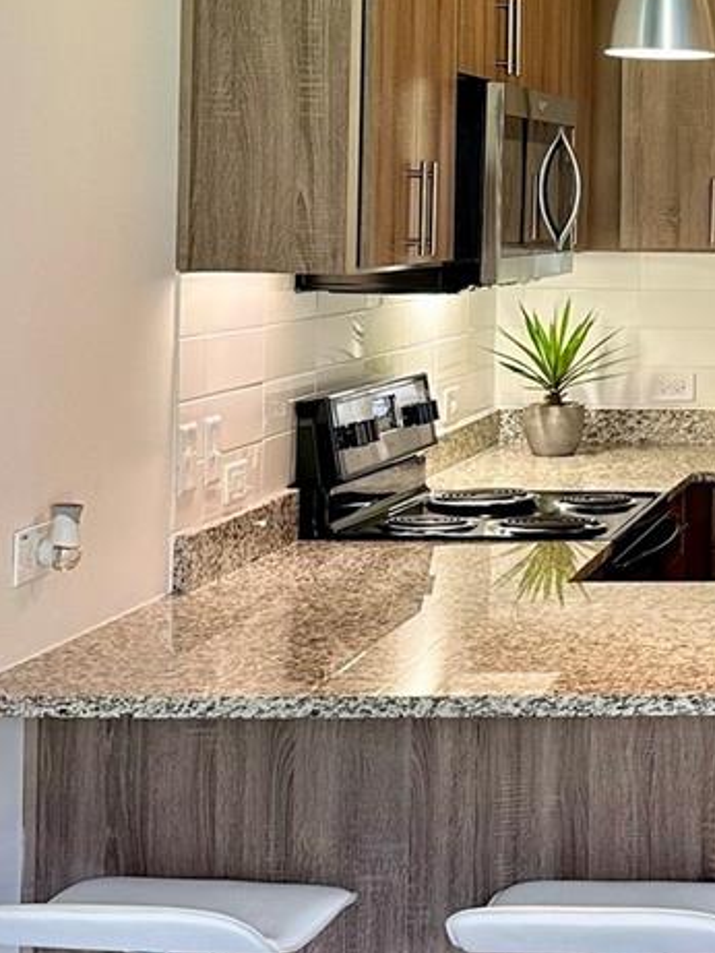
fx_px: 2202
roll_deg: -1.5
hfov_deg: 17.0
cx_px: 1023
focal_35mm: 80
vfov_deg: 24.0
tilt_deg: +1.3
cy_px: 176
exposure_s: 1/60
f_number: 1.78
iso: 125
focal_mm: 6.86
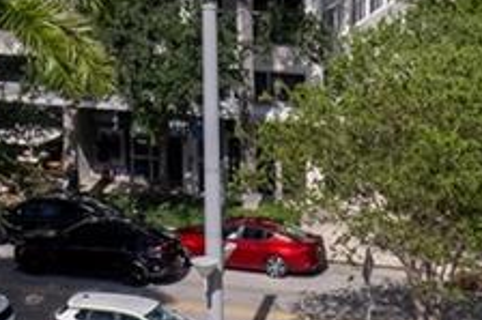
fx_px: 2100
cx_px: -267
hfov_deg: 12.4
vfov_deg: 8.3
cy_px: -323
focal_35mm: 157
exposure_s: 1/500
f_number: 2.8
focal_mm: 8.38
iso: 100
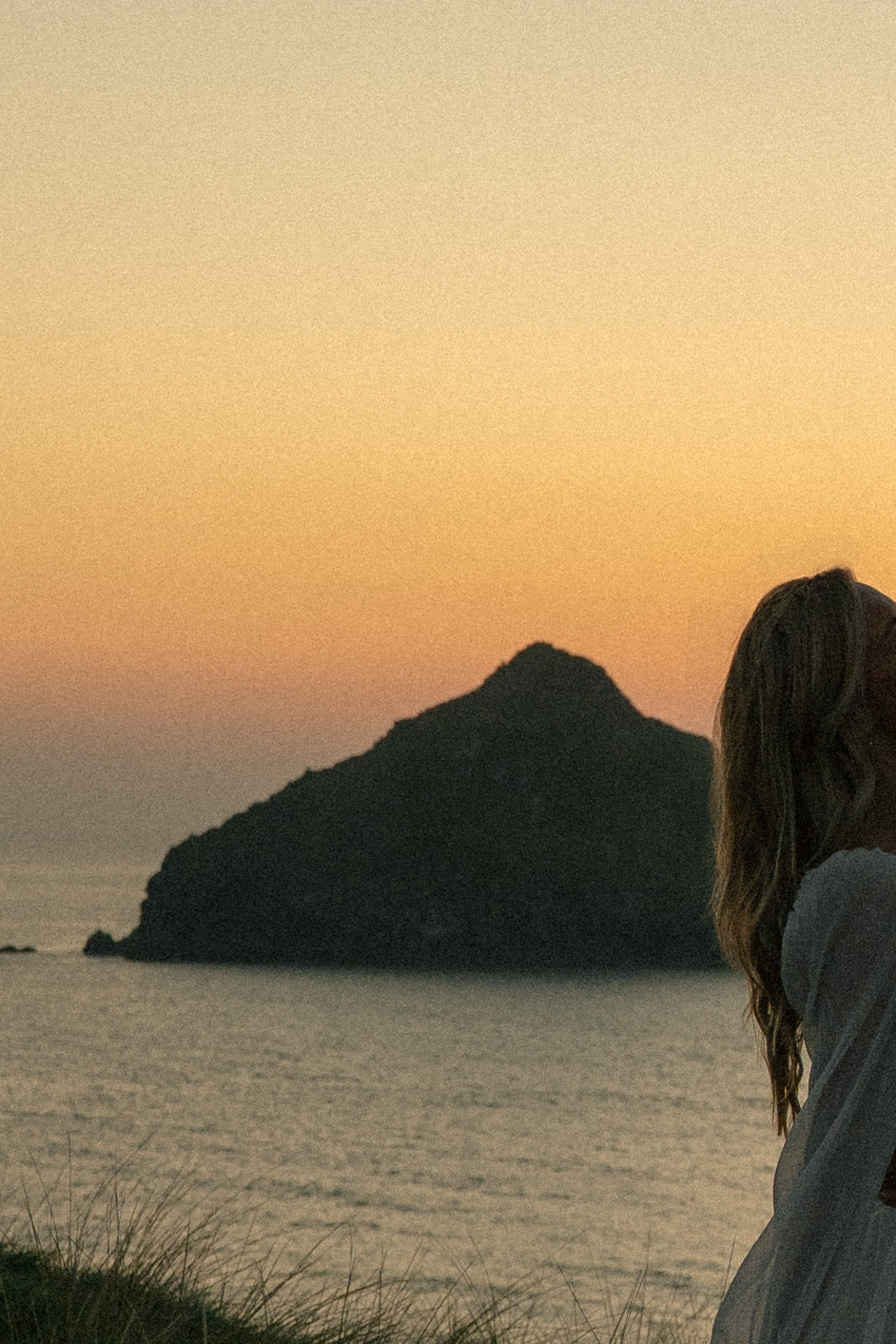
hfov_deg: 11.5
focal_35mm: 117
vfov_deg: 17.5
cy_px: 754
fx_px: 4368
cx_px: 1055
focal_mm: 28
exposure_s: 1/500
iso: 250
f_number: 4
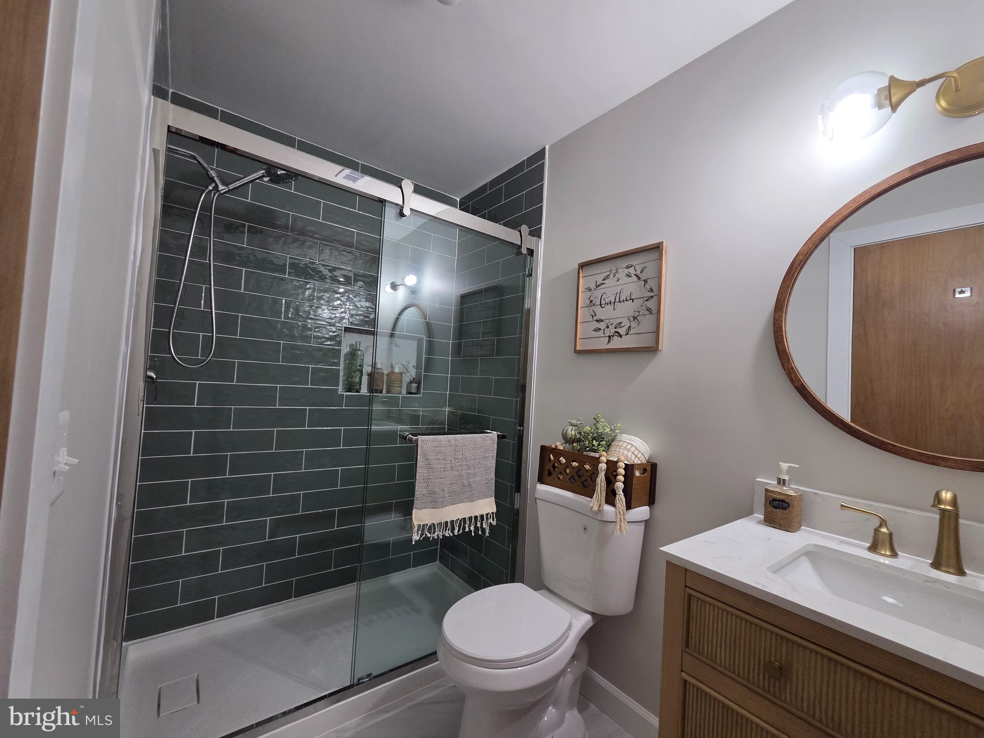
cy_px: 369
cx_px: 492
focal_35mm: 13
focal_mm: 2.2
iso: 200
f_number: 2.2
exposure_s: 1/60
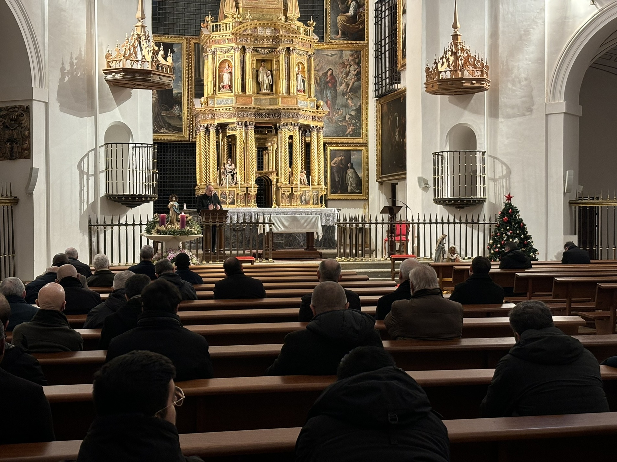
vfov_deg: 28.0
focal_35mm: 52
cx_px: 308
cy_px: 231
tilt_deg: -1.4
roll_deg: +0.1
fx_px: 927
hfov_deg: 36.8
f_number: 1.6
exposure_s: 1/41
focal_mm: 5.96
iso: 125
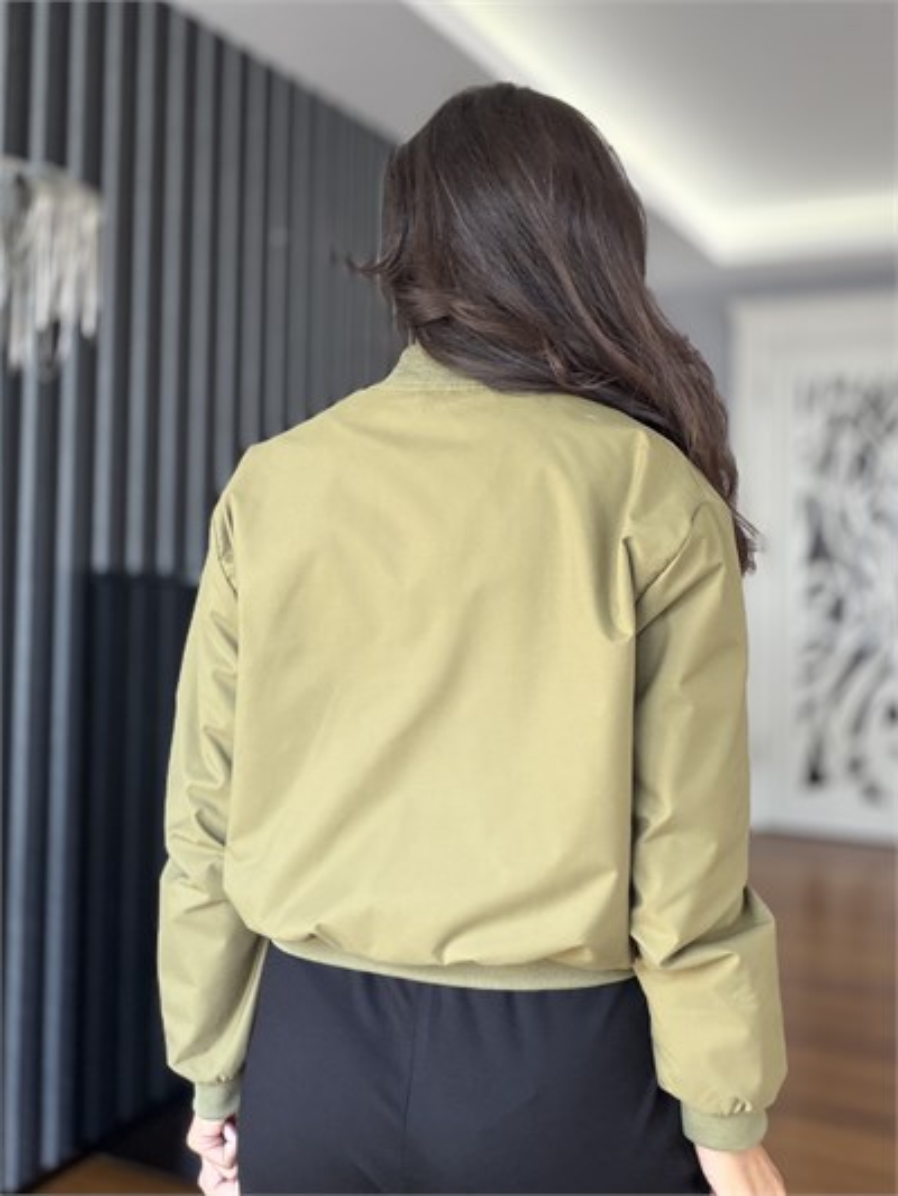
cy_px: 598
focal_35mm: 30
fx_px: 1037
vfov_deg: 60.0
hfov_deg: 46.8
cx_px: 449
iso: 80
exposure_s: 1/79
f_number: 1.9
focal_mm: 2.71
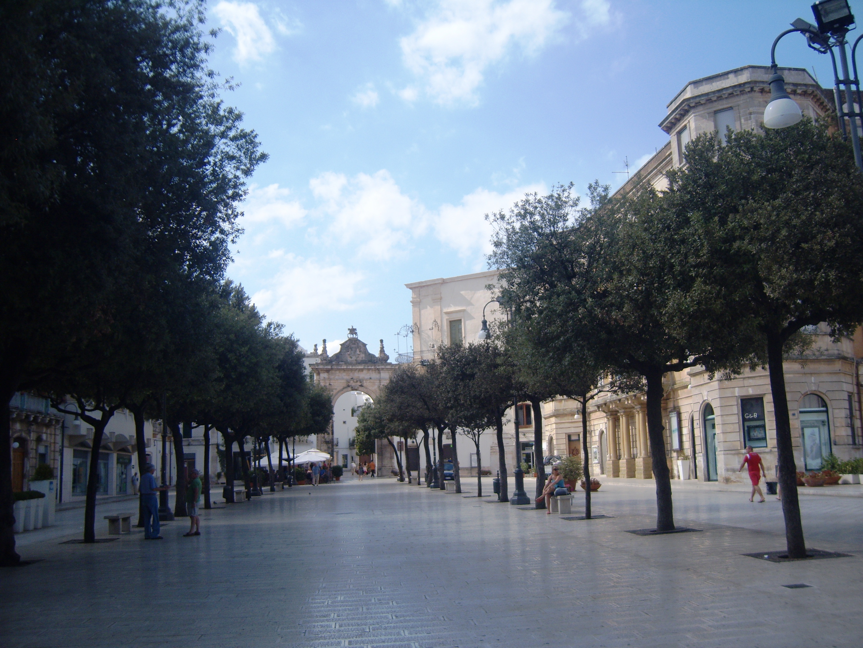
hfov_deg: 52.6
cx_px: 432
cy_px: 324
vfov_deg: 40.7
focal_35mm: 35
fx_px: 873
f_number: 7.1
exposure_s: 1/250
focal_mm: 7.4
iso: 80
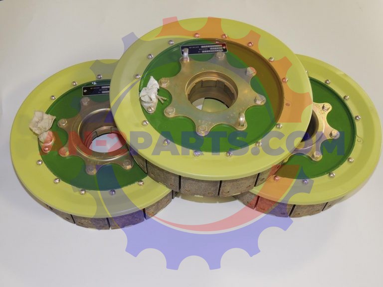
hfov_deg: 43.9
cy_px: 144
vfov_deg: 33.6
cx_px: 192
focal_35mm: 43
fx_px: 476
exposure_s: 1/25
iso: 280
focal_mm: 7.6
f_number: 3.4
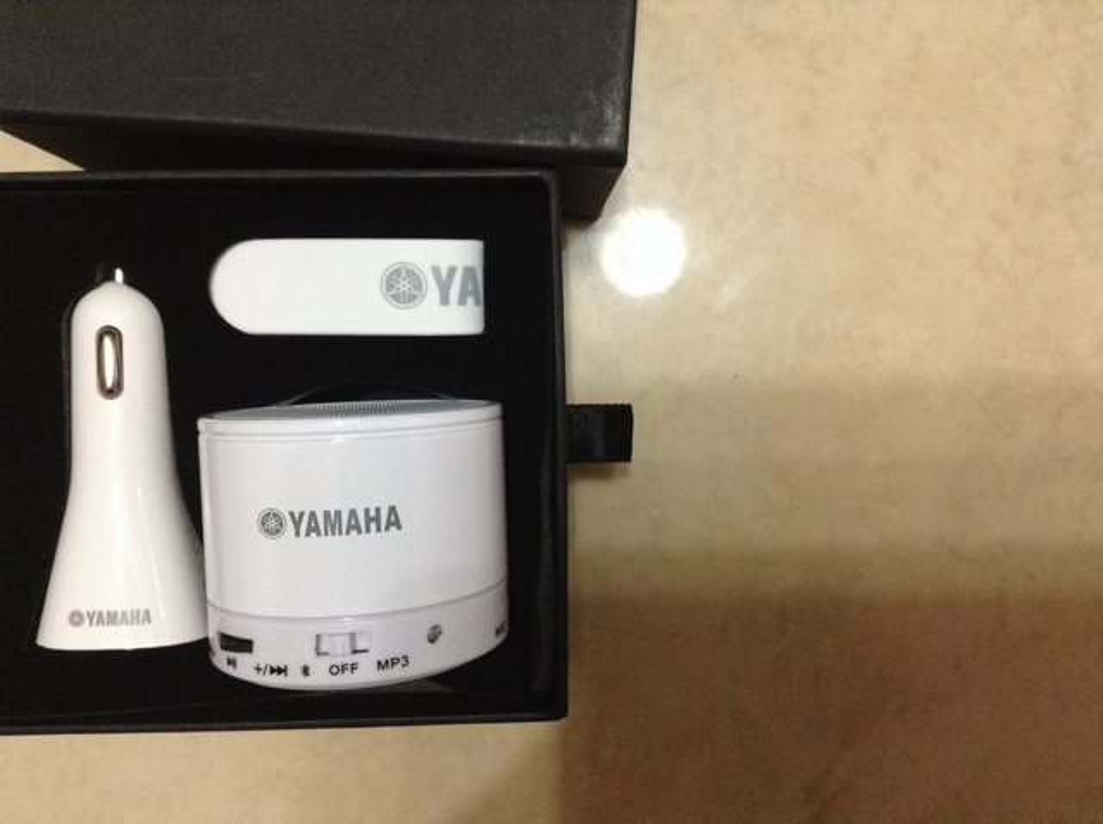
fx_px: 1050
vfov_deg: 42.8
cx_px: 552
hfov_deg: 55.4
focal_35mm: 33
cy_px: 412
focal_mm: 3.3
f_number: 2.4
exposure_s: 1/24
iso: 250
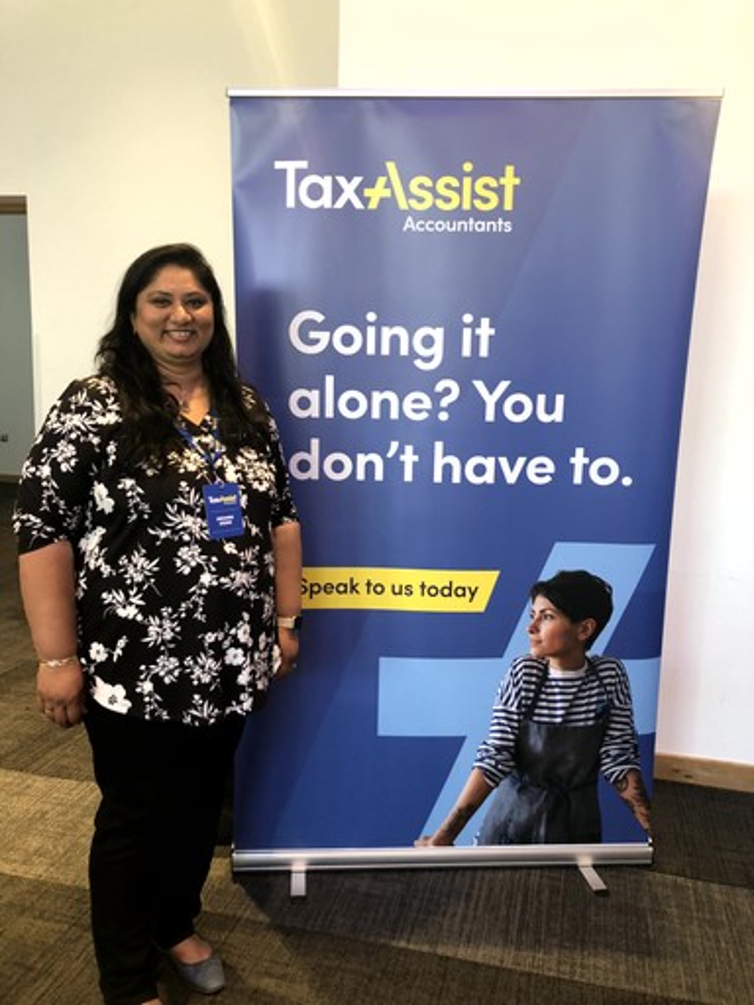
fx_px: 813
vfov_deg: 63.4
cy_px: 502
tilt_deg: -8.3
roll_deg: -1.8
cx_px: 377
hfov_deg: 49.7
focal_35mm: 28
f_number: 1.8
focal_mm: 3.99
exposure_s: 1/17
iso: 50
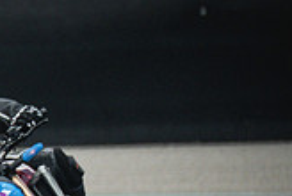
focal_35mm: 2118
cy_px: 288
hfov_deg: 1.0
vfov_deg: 0.7
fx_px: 17210
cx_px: -201
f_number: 5.6
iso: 1600
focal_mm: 400
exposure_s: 1/1600
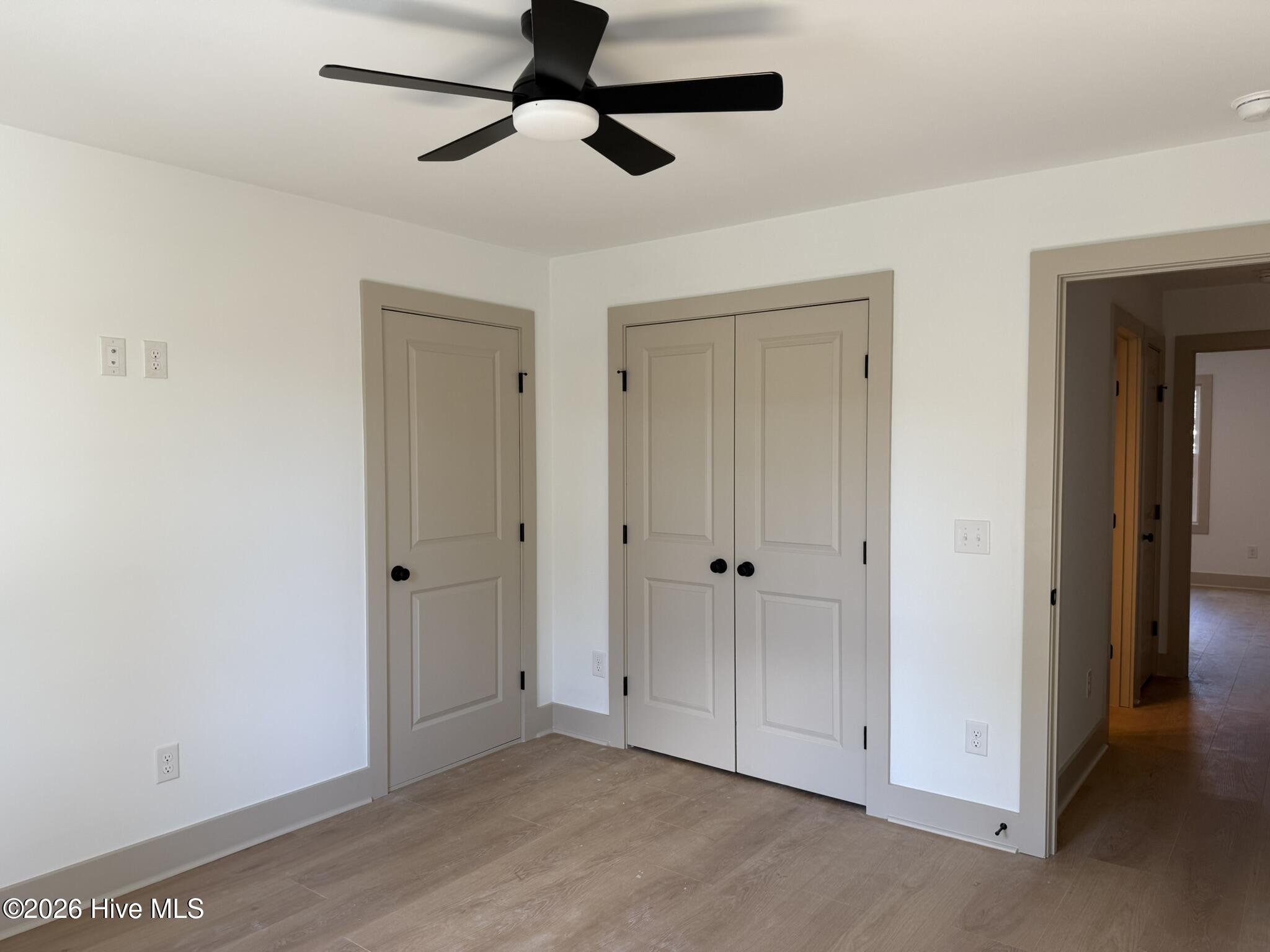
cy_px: 476
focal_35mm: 24
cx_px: 635
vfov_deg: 56.8
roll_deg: +0.0
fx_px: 881
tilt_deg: -2.3
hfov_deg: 71.6
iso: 100
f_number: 1.78
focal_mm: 6.76
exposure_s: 1/121
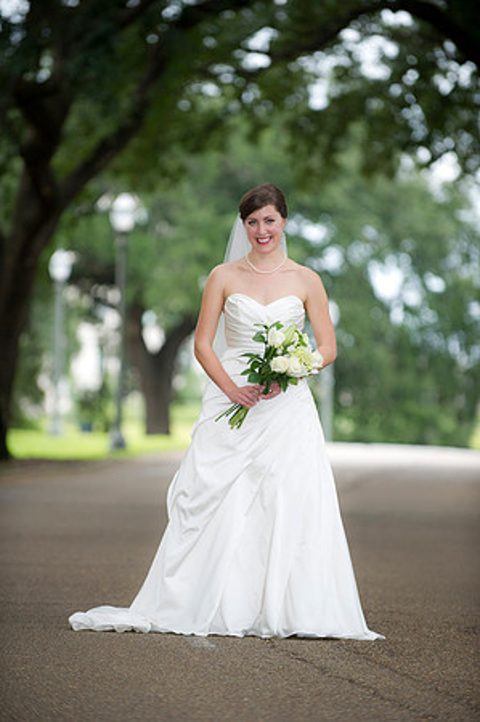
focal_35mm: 175
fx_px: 3508
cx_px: 240
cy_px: 361
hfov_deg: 7.8
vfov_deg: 11.8
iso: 400
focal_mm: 175
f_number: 2.8
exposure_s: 1/250
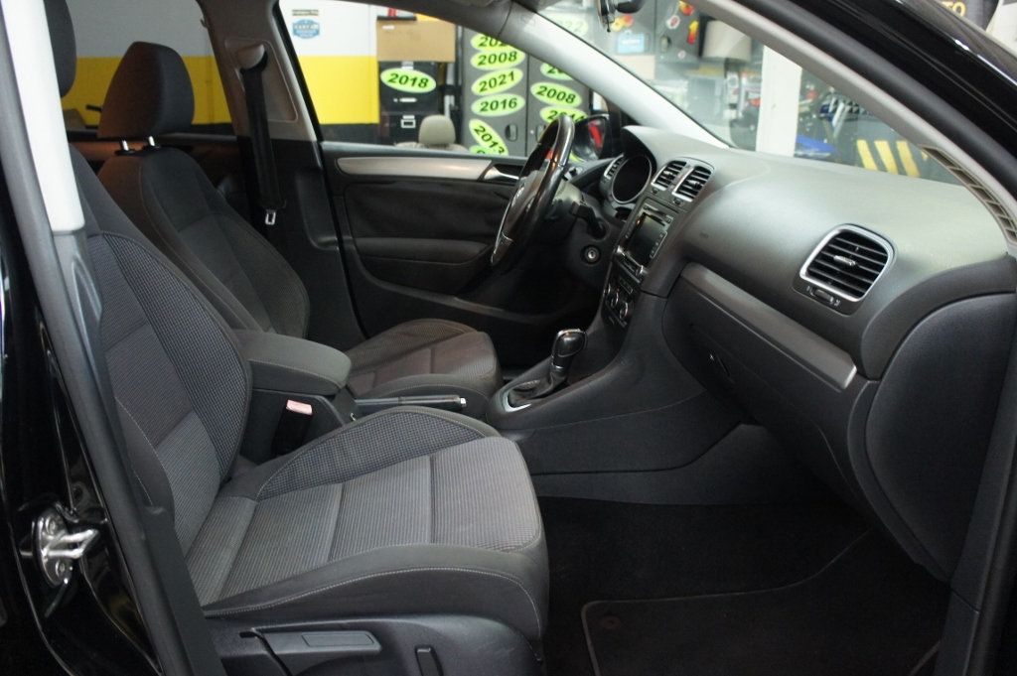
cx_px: 508
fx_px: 762
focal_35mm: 27
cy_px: 338
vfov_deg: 47.9
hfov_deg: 67.4
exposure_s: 1/30
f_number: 3.5
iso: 1600
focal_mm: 18
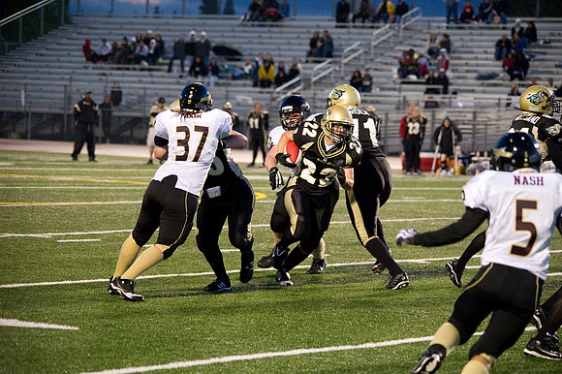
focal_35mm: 190
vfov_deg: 7.2
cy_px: 187
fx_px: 2964
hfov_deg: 10.8
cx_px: 281
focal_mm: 190
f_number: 5.3
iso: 12800
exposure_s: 1/800
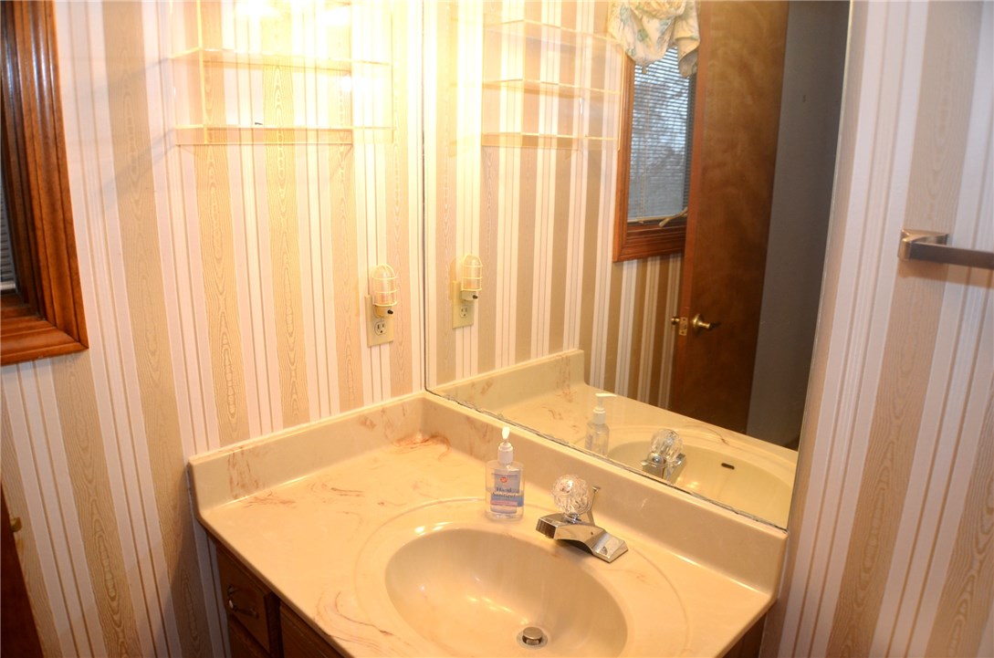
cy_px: 329
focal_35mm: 33
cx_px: 497
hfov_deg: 57.3
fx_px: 909
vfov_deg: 39.8
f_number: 4
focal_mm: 22
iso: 560
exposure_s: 1/60
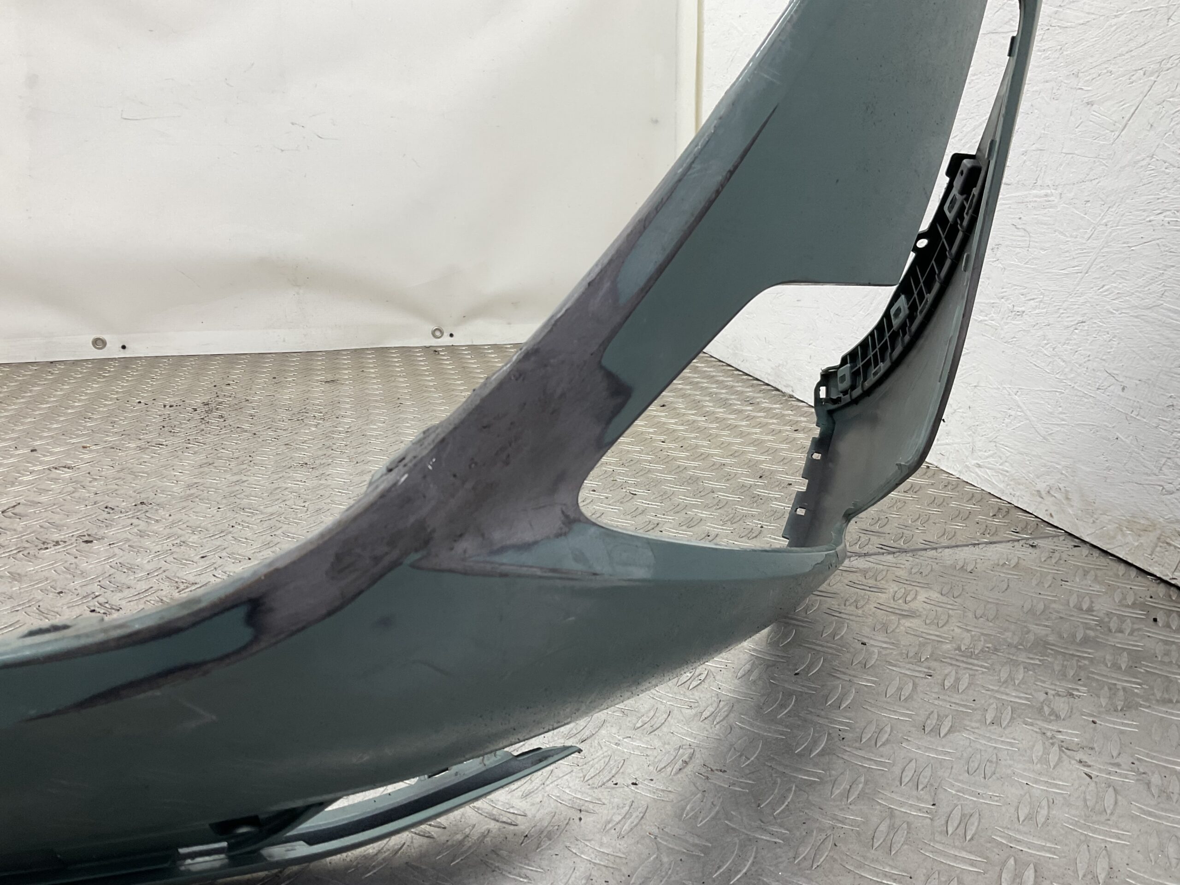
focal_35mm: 29
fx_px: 989
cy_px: 442
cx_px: 590
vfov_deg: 48.2
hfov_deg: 61.7
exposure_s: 1/120
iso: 32
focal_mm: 3
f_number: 1.8
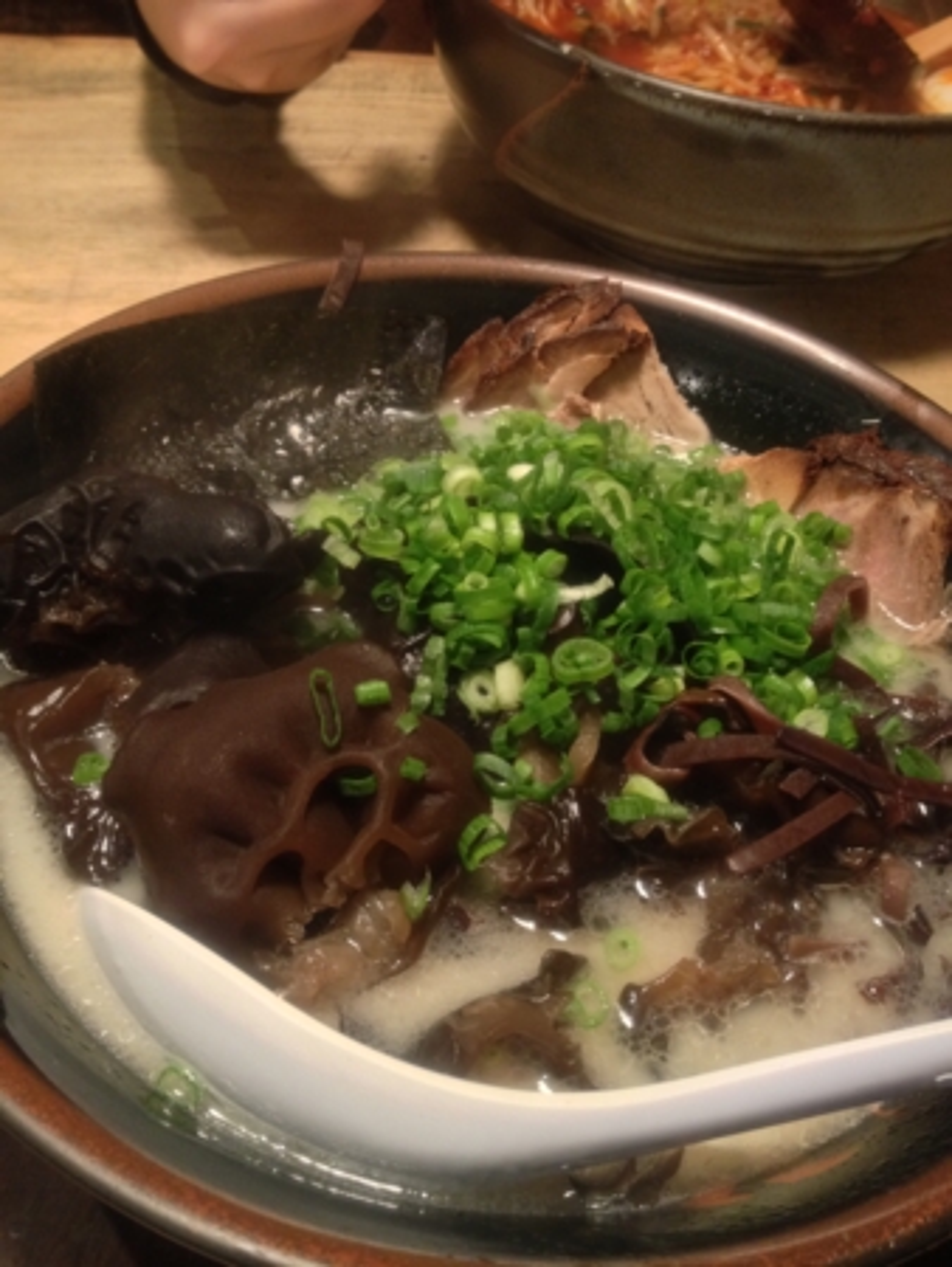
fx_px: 1282
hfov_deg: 40.7
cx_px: 476
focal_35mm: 35
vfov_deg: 52.6
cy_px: 634
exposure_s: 1/20
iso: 250
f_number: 2.4
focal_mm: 4.28
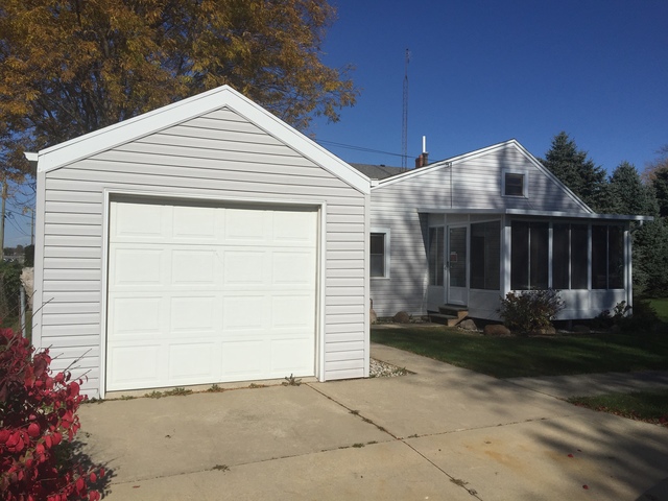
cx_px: 334
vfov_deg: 48.2
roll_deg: -0.9
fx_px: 560
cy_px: 250
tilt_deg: -0.6
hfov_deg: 61.7
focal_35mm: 29
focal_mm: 4.15
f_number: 2.2
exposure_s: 1/6623
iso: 32
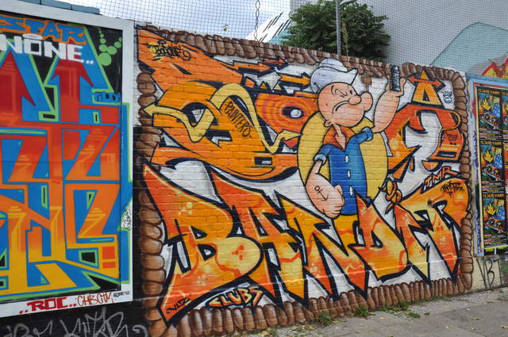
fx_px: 444
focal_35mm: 32
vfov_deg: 41.6
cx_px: 254
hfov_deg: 59.6
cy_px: 168
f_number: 11
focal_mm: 21
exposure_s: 1/125
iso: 640
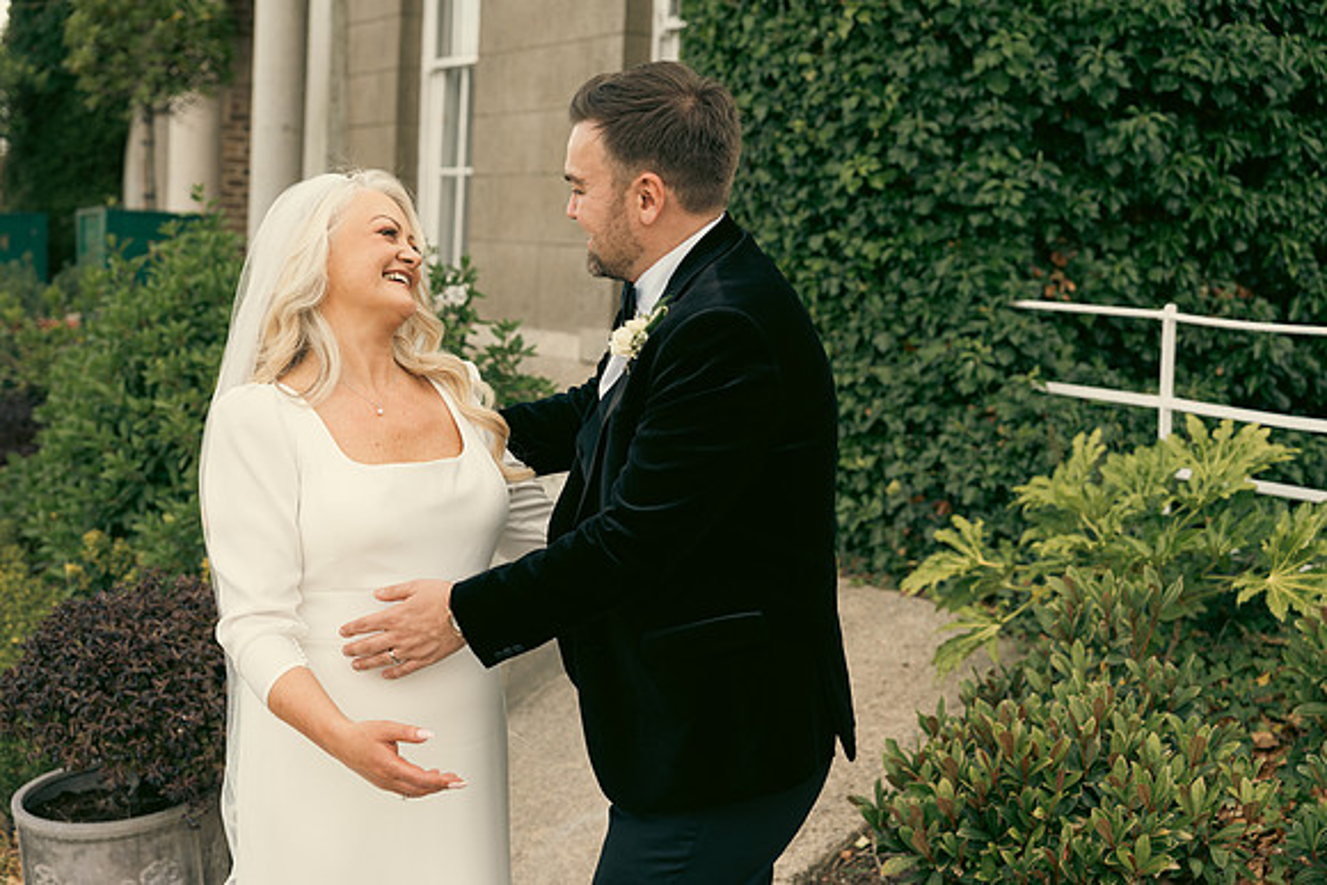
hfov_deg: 37.5
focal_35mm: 53
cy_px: 442
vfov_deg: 25.5
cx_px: 664
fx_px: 1954
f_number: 3.5
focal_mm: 53
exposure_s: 1/400
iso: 125
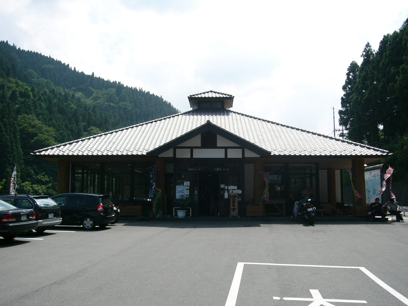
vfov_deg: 40.7
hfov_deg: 52.6
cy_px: 153
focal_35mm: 35
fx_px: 413
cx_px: 204
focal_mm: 5.8
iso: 50
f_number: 8
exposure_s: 1/125
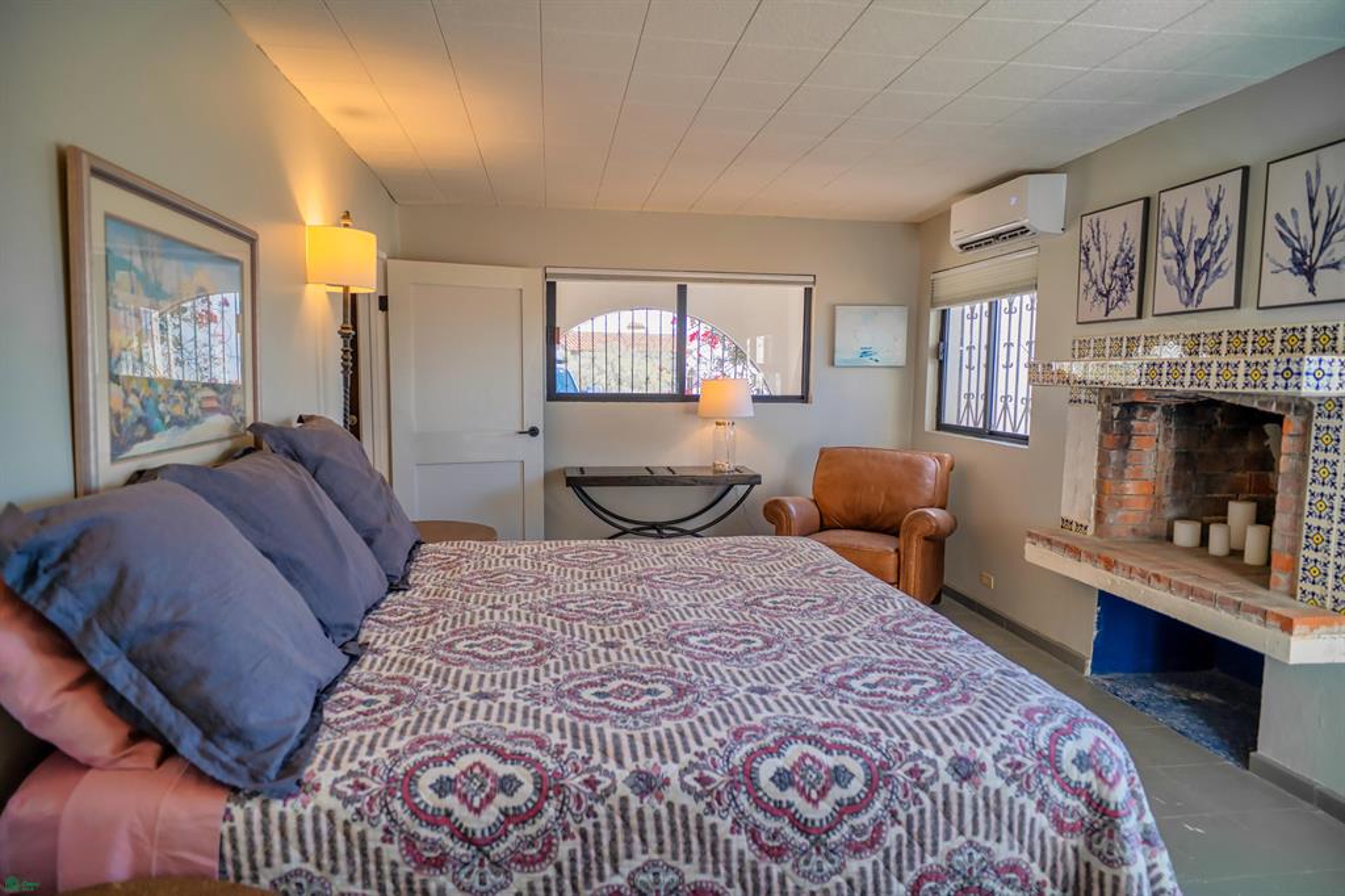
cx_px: 672
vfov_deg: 61.9
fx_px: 747
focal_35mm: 20
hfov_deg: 84.0
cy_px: 448
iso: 320
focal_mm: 20
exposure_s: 1/200
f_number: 2.8
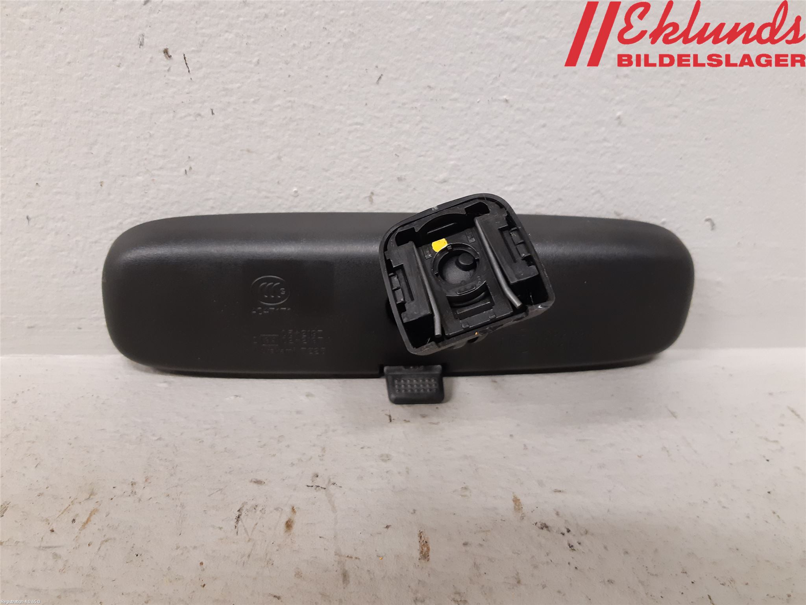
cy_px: 302
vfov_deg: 53.1
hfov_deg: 67.3
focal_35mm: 26
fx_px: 605
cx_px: 403
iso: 200
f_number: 1.7
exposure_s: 1/33
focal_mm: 3.93
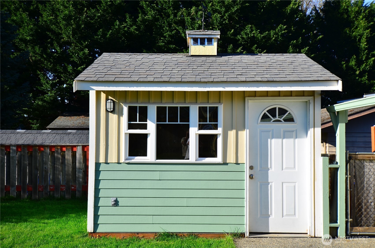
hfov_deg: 53.2
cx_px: 188
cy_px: 124
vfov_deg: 36.7
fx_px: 374
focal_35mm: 36
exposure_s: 1/125
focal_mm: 24
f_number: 8
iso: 100
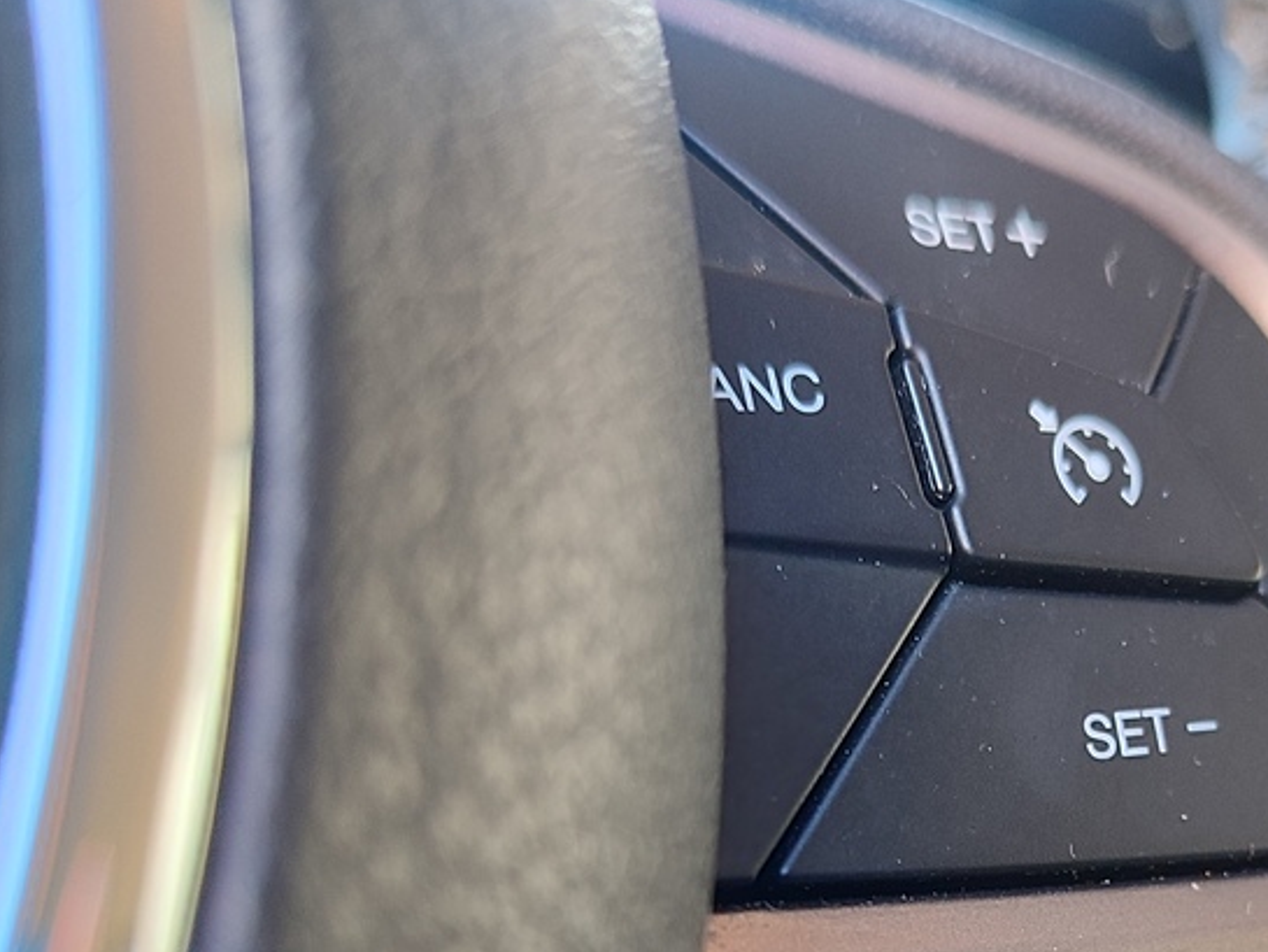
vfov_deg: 29.7
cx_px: 956
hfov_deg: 39.3
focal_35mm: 47
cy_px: 845
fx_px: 1722
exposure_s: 1/50
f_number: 1.89
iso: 262
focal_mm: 5.95
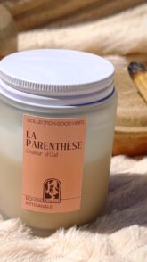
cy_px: 142
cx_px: 55
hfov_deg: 34.4
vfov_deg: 58.0
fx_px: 236
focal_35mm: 34
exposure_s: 1/1129
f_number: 1.6
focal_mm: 6.14
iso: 50
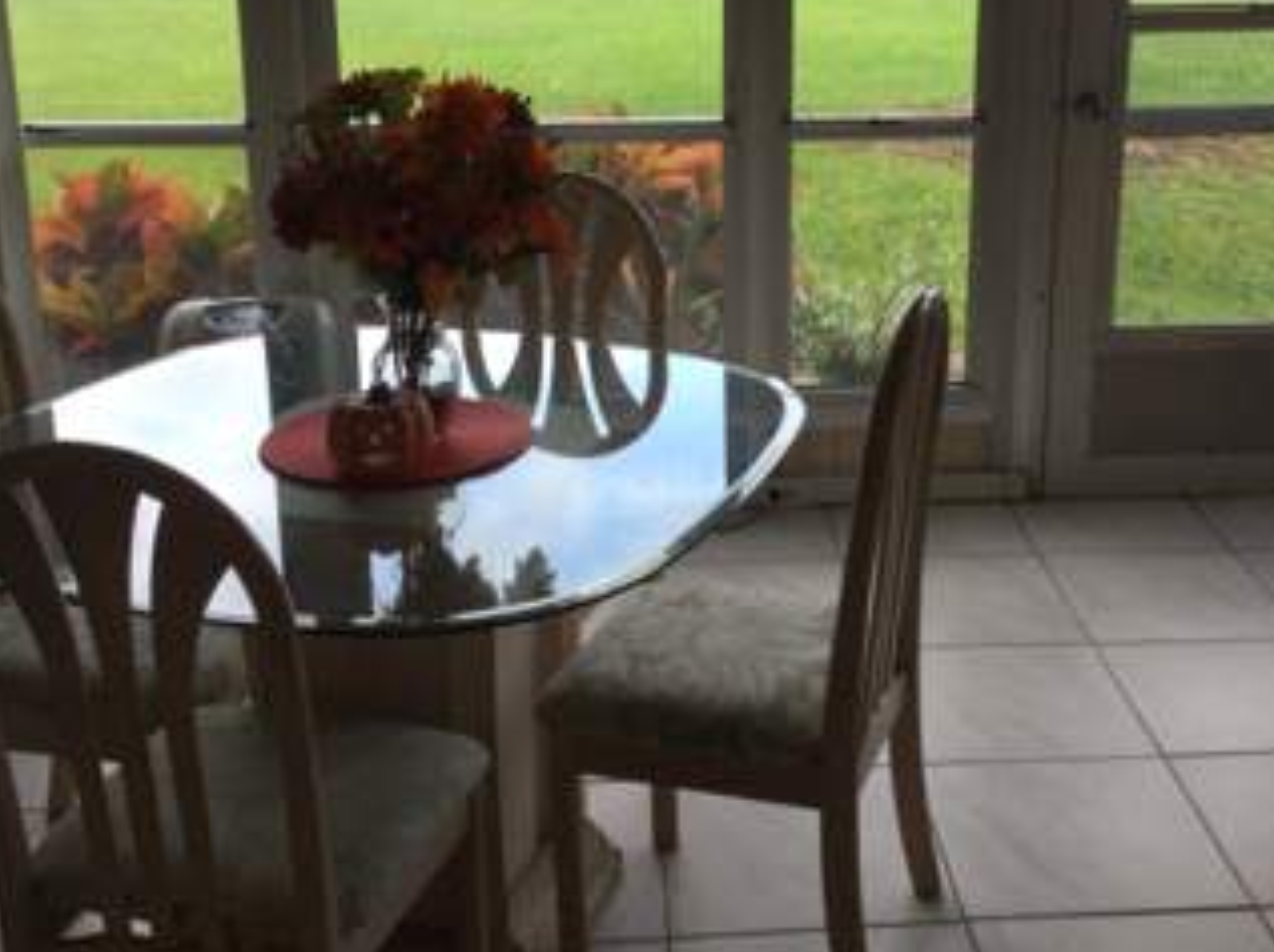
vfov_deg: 30.5
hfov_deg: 40.4
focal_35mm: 47
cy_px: 299
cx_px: 723
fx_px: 1728
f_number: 2.4
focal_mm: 3.3
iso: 32
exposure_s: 1/60
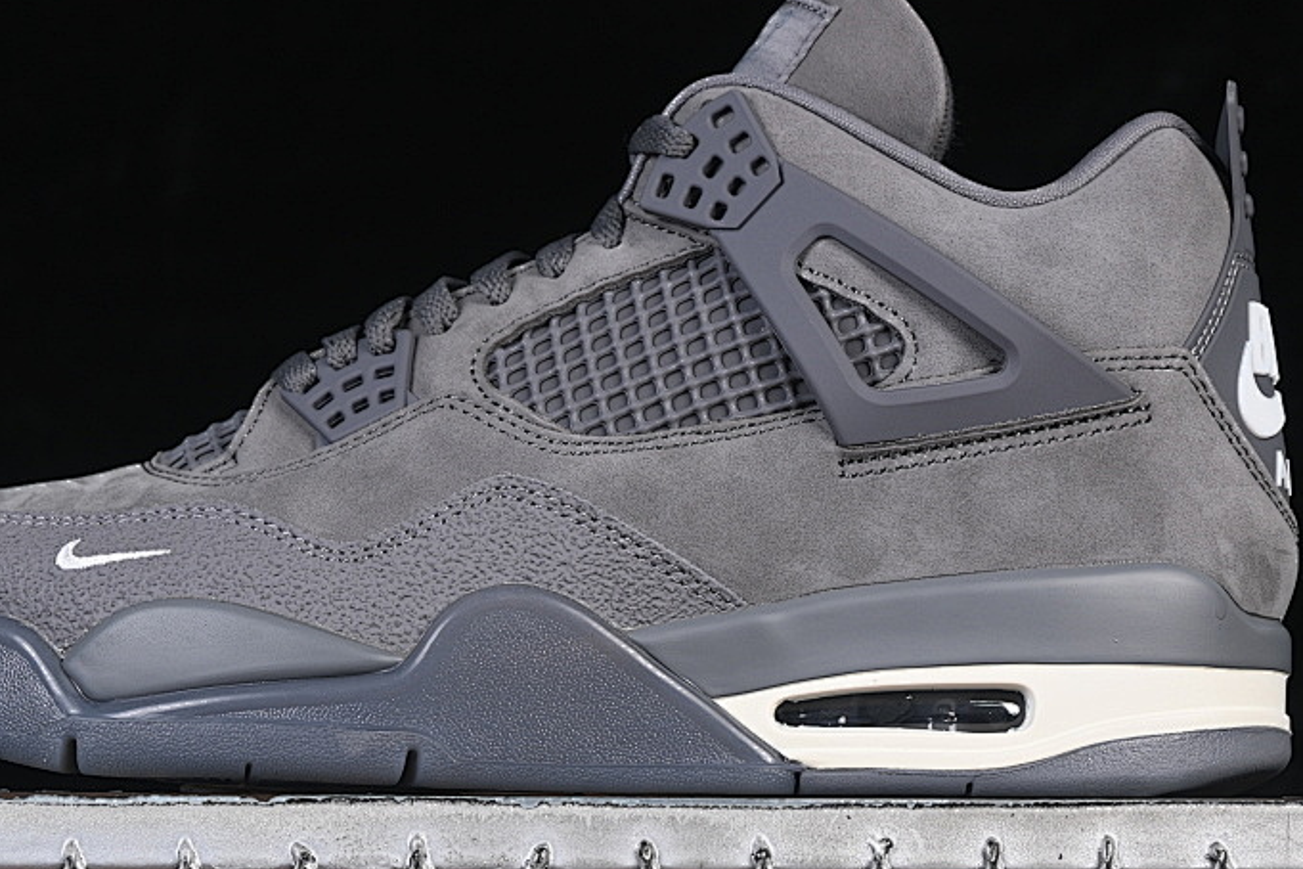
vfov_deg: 11.5
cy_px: 369
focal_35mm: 119
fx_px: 4307
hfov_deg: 17.2
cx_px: 566
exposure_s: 1/60
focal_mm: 50
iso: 160
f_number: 7.1
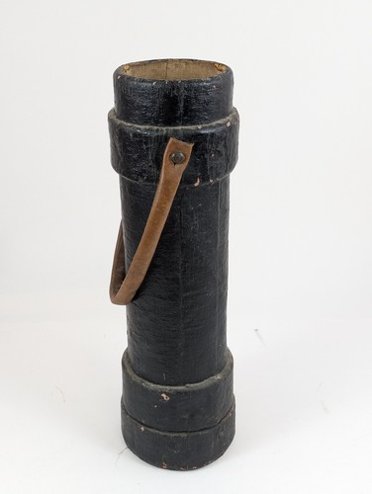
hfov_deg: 30.3
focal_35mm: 48
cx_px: 186
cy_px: 247
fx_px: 687
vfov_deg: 39.6
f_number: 1.85
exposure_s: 1/99.9
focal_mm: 6.81
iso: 100
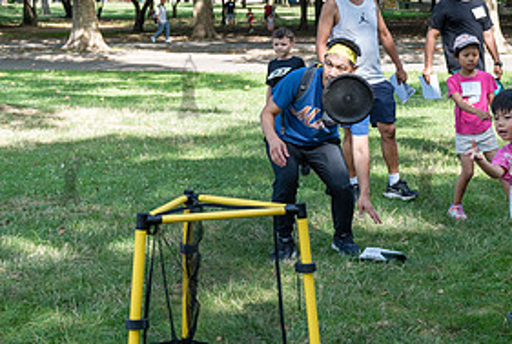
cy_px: 163
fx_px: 1184
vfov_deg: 16.6
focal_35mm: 83
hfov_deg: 23.0
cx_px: 560
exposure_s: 1/500
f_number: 3.2
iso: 200
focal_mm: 32
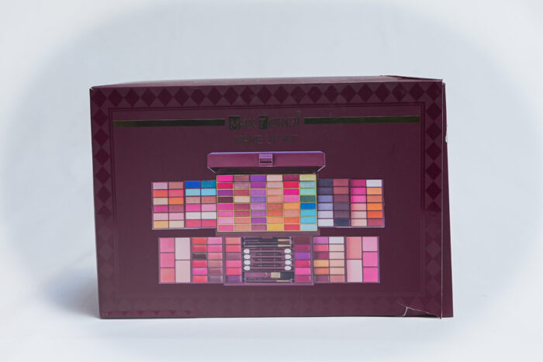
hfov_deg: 38.2
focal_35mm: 52
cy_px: 181
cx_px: 272
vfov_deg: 26.0
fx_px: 784
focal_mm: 35
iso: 800
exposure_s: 1/200
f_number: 5
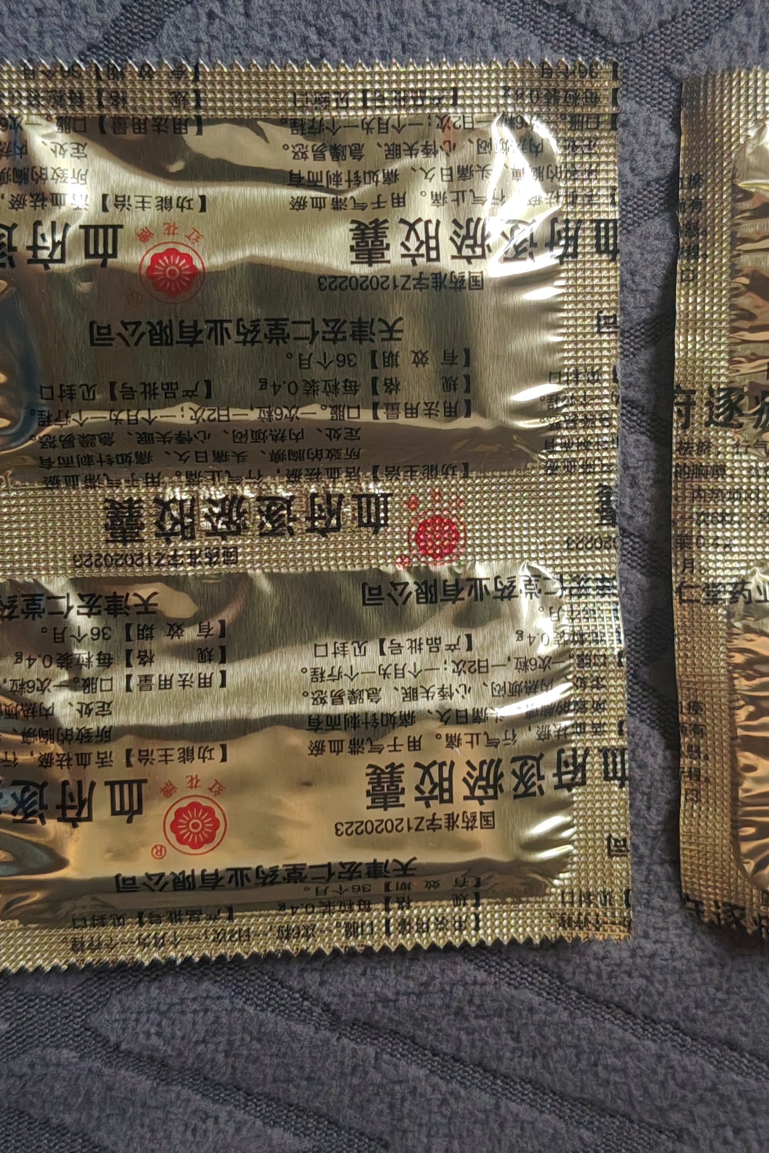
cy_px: 524
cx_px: 466
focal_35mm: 49
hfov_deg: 27.5
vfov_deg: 40.3
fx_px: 1570
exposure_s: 1/50
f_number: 1.88
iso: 483
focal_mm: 4.84
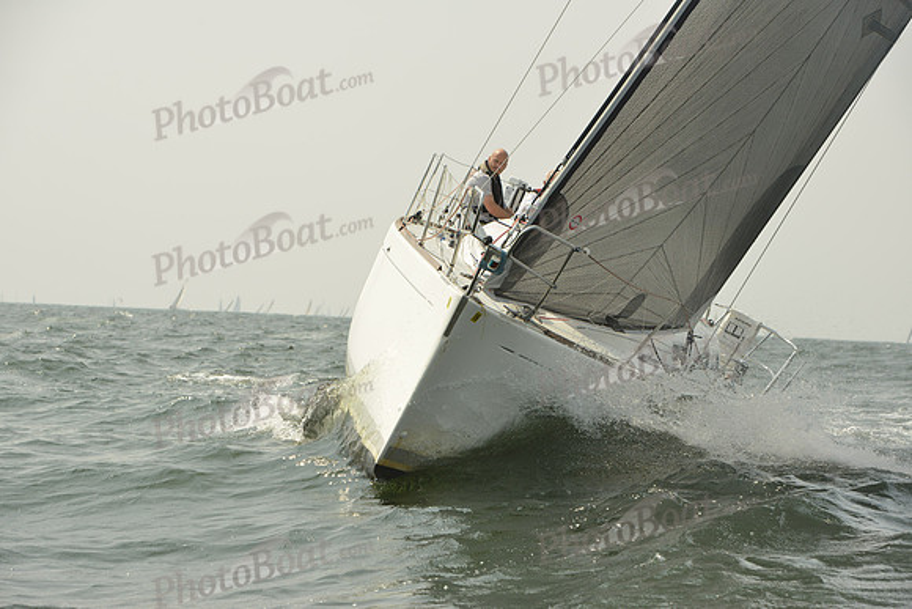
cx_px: 456
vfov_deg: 11.0
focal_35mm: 125
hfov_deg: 16.4
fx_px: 3167
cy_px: 304
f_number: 10
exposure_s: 1/1250
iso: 320
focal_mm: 125
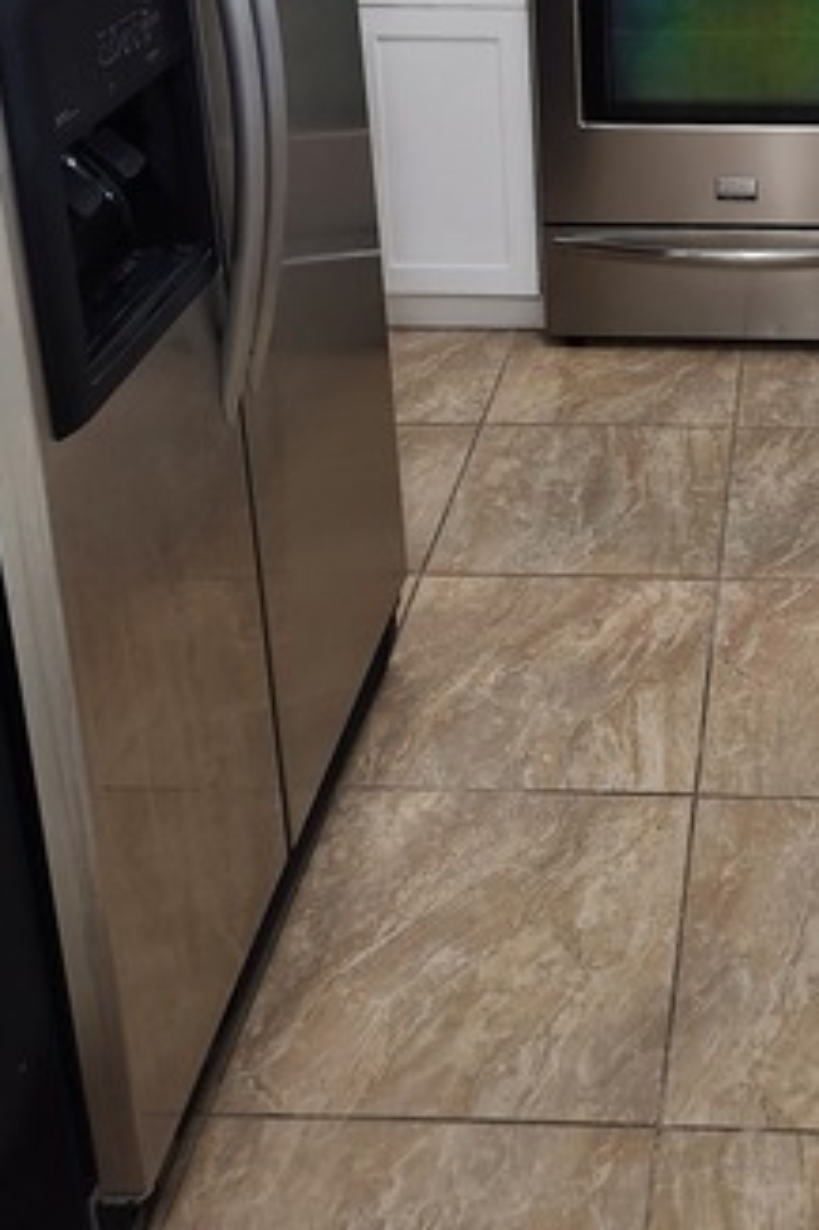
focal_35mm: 49
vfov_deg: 37.2
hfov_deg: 26.5
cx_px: 751
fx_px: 1674
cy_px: 74
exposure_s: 1/120
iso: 400
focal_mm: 5.4
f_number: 1.8
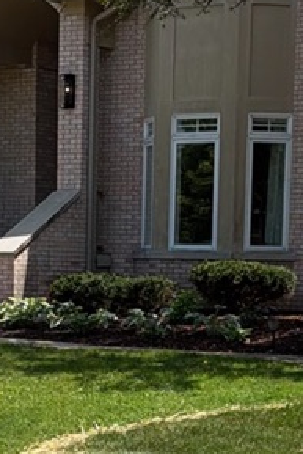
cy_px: 459
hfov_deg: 9.9
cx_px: 71
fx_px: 1740
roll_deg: -0.4
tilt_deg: -3.7
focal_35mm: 138
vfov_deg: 14.6
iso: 80
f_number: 1.78
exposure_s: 1/3145
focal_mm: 6.76
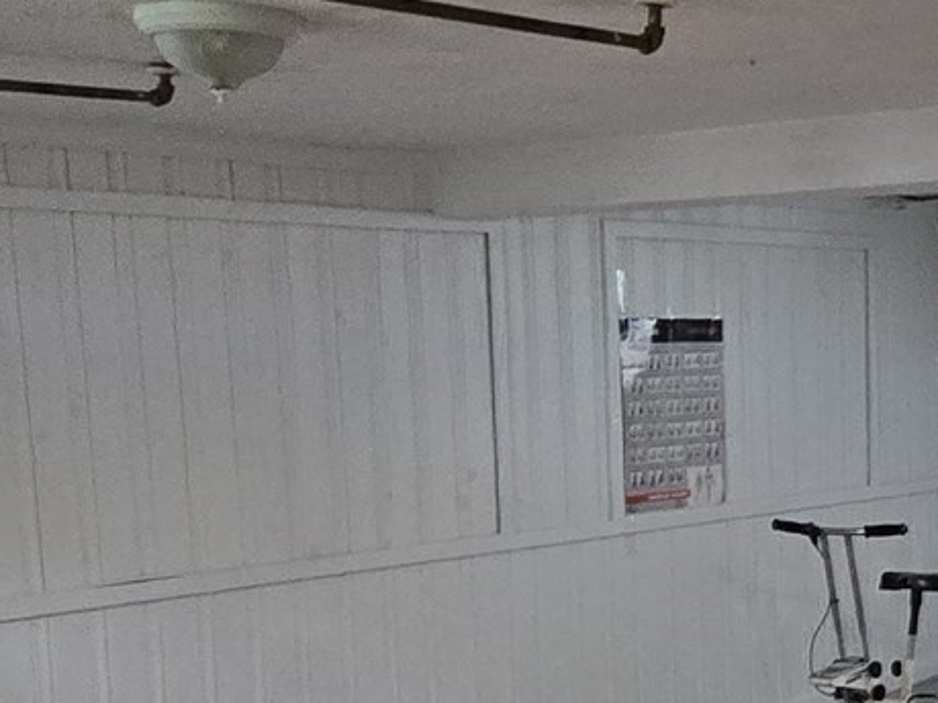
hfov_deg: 31.3
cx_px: 883
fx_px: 1571
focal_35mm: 58
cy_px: 562
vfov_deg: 24.8
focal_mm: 2.2
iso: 640
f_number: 2.2
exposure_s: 1/60
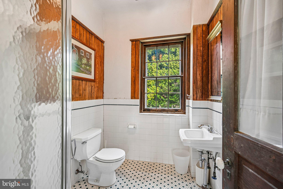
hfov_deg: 96.7
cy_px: 94
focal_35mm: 16
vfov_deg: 73.7
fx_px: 126
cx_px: 142
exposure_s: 1/30
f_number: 8
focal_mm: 16
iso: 800
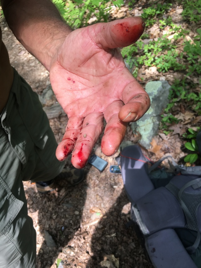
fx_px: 224
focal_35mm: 29
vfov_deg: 61.7
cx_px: 100
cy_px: 134
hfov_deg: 48.2
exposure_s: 1/120
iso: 25
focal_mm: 4.15
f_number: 2.2
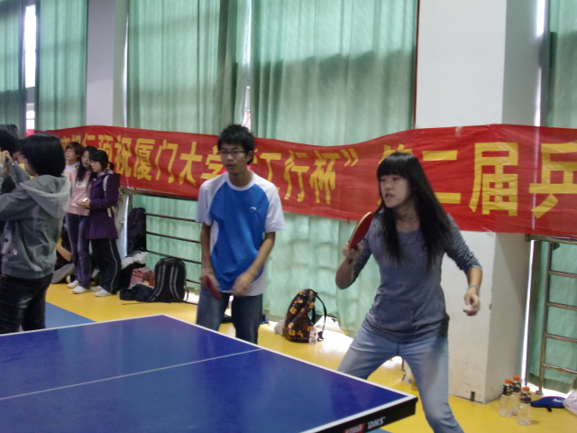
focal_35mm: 43
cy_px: 216
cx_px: 288
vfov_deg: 33.6
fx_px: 717
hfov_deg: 43.9
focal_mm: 7.6
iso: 320
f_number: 3.1
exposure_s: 1/60
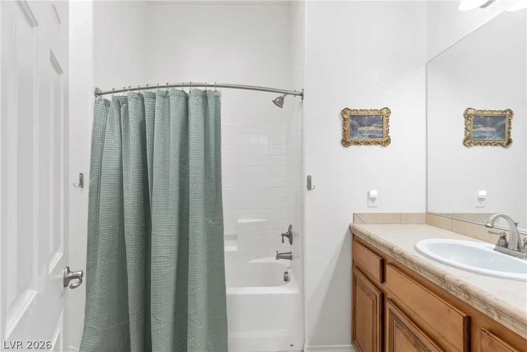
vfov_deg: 70.5
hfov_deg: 93.3
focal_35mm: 17
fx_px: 249
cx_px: 264
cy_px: 176
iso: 400
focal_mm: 17
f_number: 8
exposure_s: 1.3
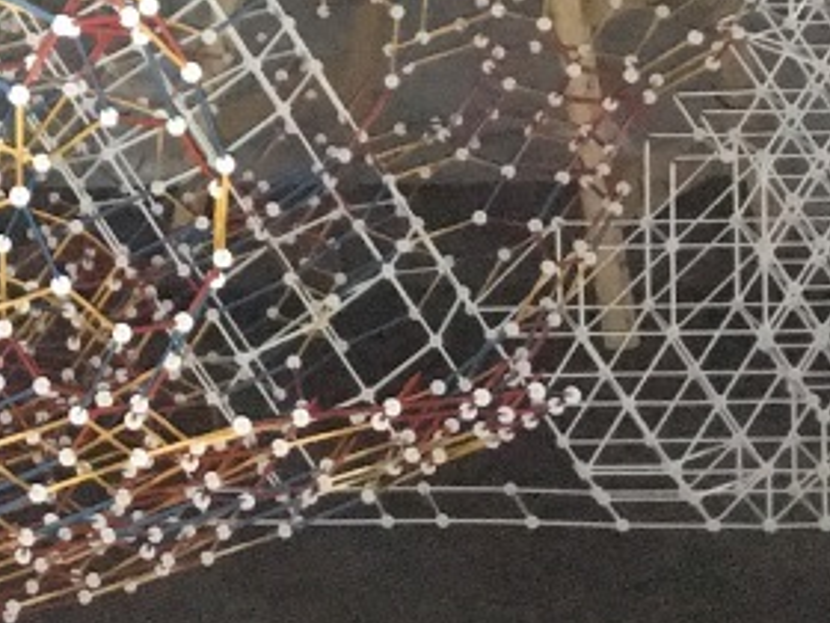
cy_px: -196
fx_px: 2542
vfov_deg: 13.4
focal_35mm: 106
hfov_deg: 17.3
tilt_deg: -4.6
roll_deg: +2.1
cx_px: -273
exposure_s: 1/16
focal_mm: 4.15
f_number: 2.2
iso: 1250
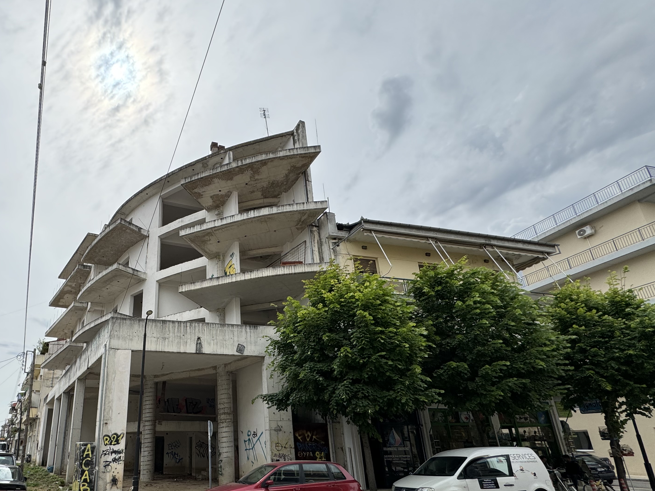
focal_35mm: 20
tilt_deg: +18.4
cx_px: 202
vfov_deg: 64.4
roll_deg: -0.3
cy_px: 324
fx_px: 378
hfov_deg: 78.2
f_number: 2.2
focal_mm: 2.22
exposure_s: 1/1880
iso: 40
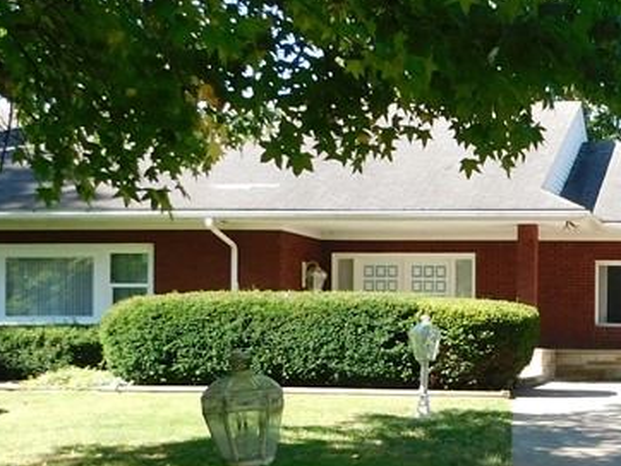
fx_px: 1167
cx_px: 678
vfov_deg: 22.3
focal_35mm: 65
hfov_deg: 27.4
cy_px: 372
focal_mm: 4
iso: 125
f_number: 3
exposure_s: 1/320
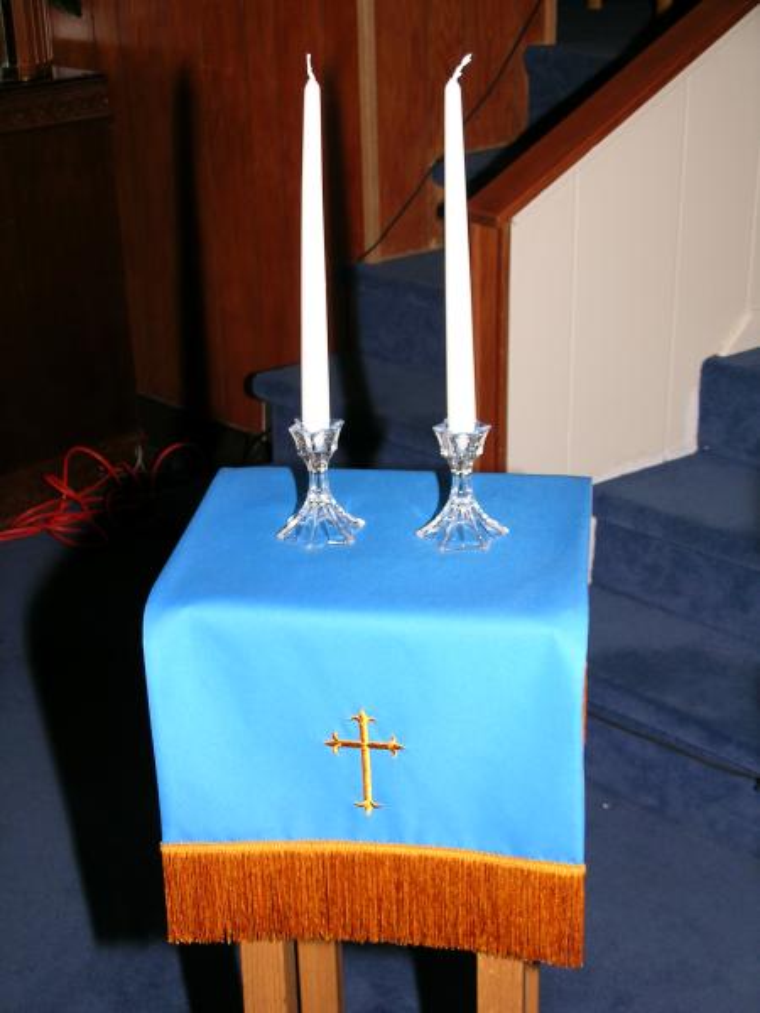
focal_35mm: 57
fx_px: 1669
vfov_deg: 33.8
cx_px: 380
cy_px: 506
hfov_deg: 25.7
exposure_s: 1/60.1
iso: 50
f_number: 4
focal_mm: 11.8
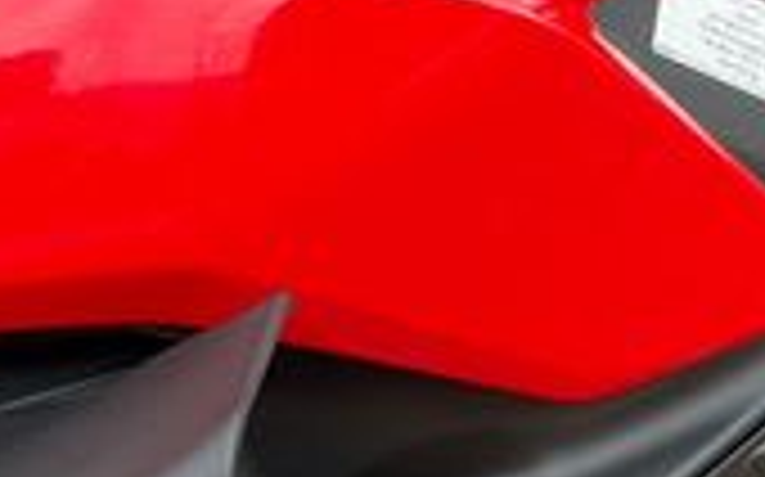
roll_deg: +2.4
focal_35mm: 192
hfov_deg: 10.7
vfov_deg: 6.7
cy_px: 738
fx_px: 4000
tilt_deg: -10.4
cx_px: 914
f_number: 1.78
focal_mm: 6.76
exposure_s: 1/802
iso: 80
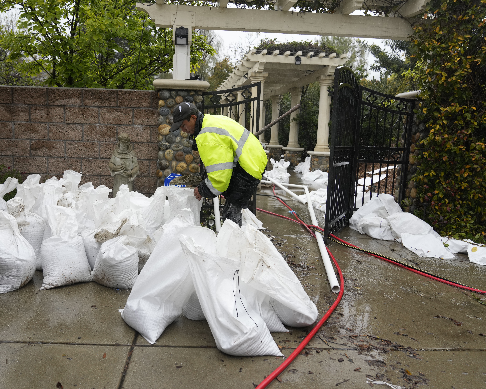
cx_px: 214
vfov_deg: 51.5
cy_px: 199
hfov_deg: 62.0
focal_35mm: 28
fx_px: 403
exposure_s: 1/1000
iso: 500
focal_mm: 24
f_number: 4
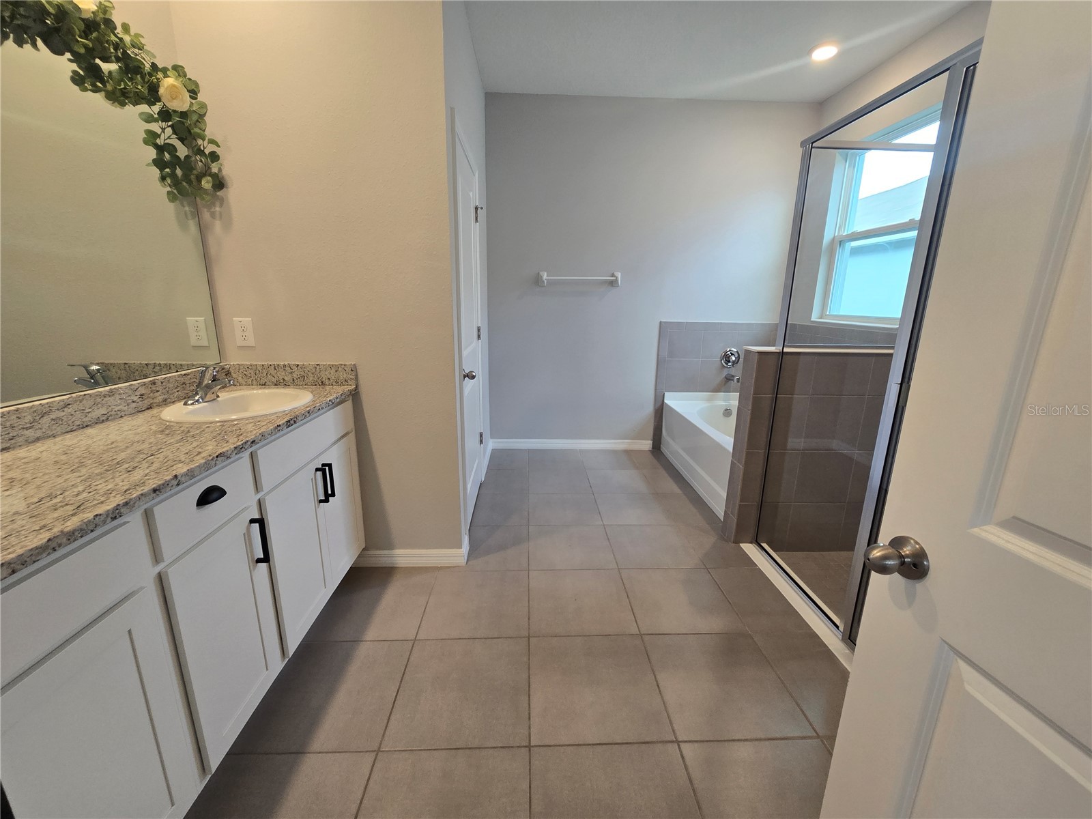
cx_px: 546
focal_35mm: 13
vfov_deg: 89.9
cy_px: 410
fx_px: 410
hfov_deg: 106.2
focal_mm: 2.2
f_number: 2.2
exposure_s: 1/60
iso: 125
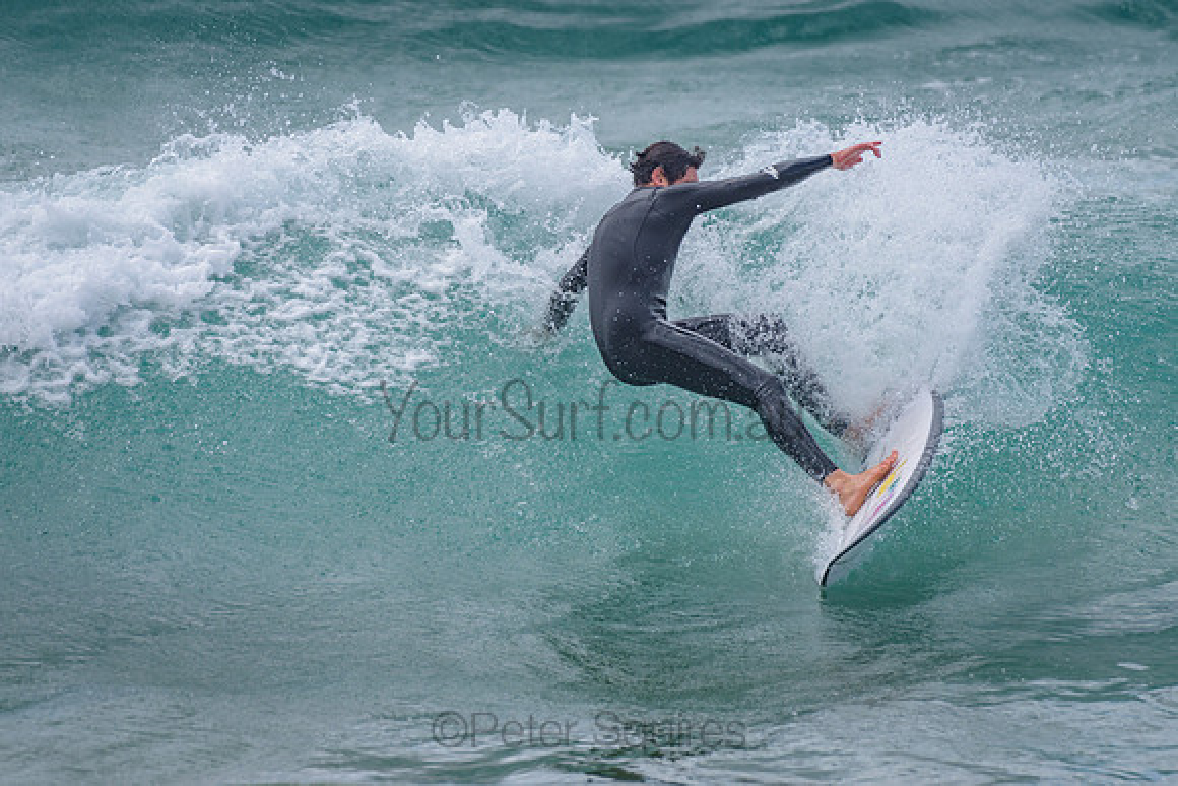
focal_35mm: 613
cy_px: 305
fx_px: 20060
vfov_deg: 2.2
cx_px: 555
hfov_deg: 3.4
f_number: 5.6
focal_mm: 500
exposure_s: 1/1600
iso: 180
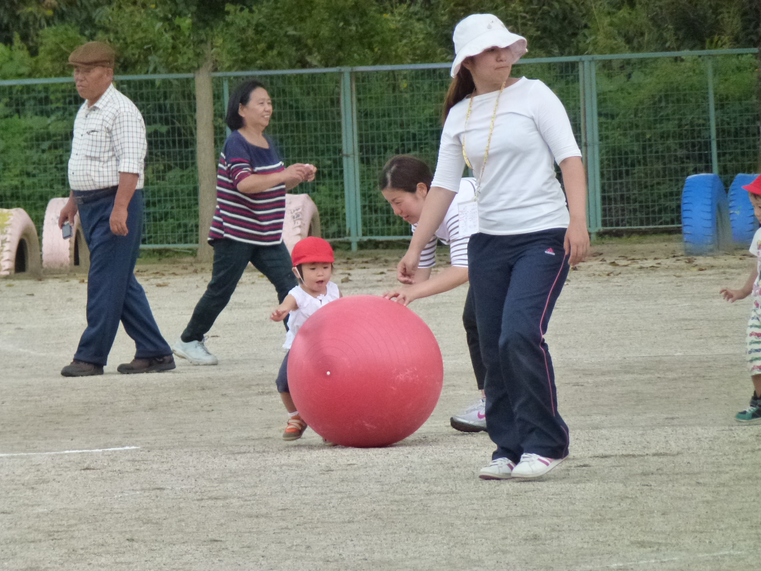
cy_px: 289
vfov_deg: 3.8
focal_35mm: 391
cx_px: 379
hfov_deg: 5.1
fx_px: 8597
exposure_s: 1/500
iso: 640
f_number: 5.9
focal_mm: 68.8
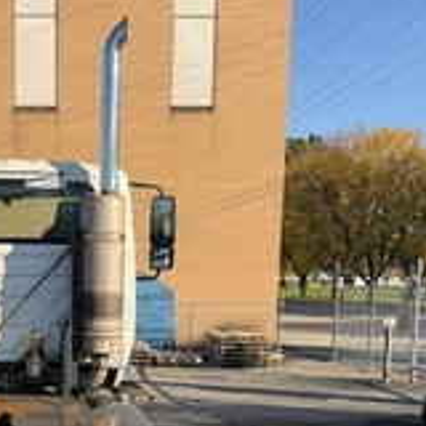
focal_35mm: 53
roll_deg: +0.5
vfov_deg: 30.8
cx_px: 29
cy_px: 378
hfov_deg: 30.5
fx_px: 738
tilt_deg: -5.7
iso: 80
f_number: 1.78
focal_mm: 6.76
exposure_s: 1/2445
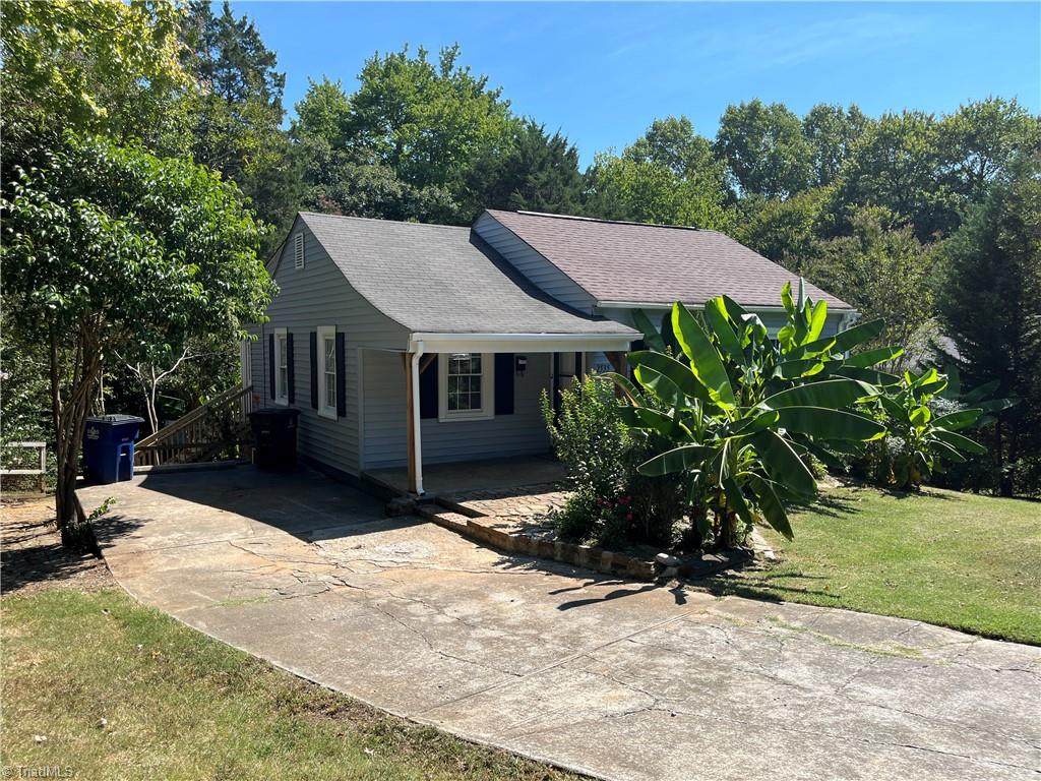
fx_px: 782
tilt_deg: -4.5
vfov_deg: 53.1
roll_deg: -0.5
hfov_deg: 67.3
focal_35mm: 26
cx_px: 520
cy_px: 390
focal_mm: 5.1
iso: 50
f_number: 1.6
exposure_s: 1/2024
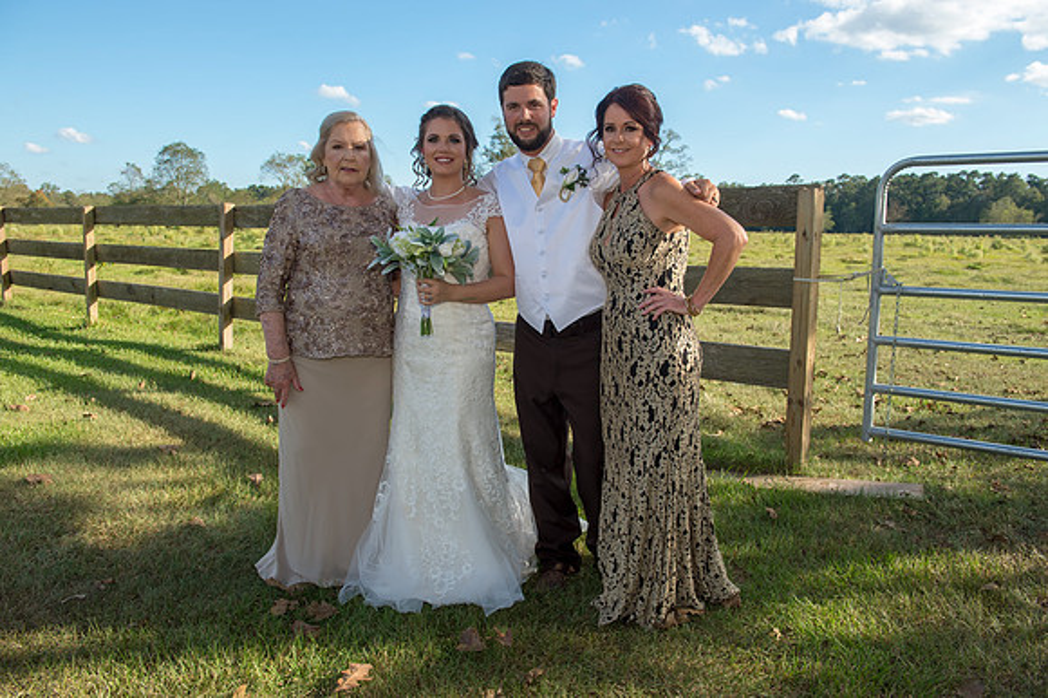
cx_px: 524
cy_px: 349
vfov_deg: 46.4
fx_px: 815
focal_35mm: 28
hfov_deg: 65.5
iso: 200
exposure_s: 1/320
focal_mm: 28
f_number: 6.3
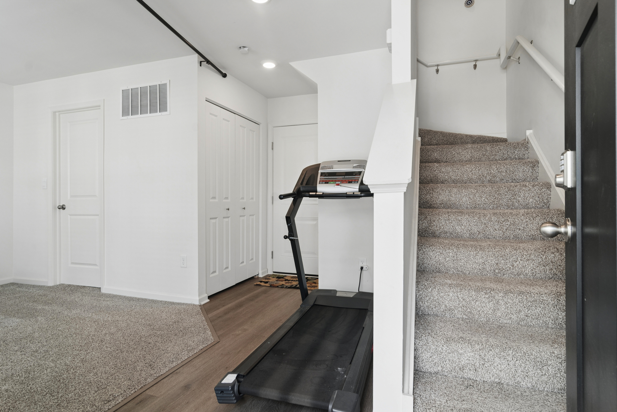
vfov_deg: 67.4
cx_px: 308
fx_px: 308
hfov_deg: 90.0
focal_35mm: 18
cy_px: 206
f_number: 8
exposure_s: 1/10
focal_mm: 12
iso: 200
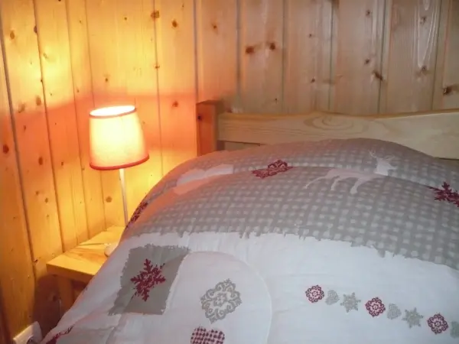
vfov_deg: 40.7
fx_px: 464
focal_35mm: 35
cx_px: 230
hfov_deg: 52.6
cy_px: 172
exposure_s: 1/125
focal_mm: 5.8
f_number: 2.8
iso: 800
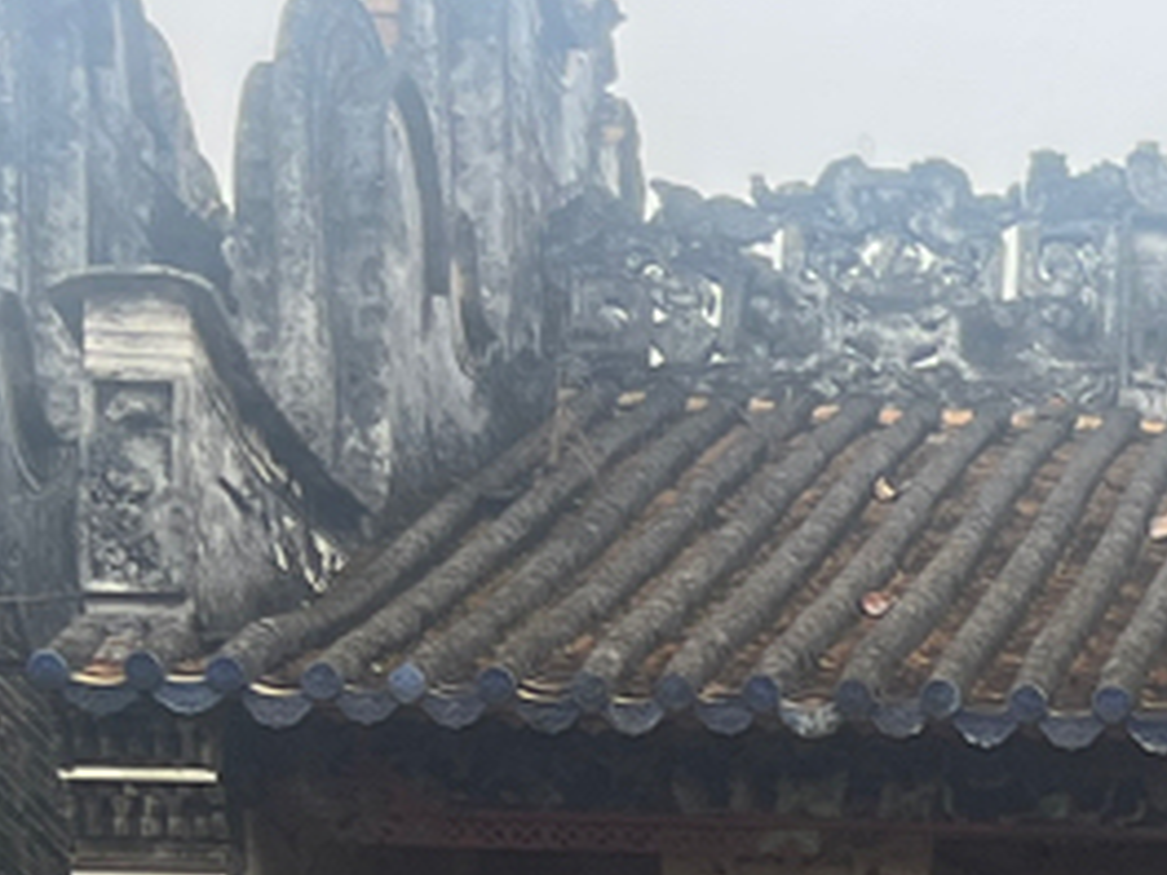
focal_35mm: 148
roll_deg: +0.9
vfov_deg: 9.2
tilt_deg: +4.6
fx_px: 4989
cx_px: 2223
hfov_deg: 12.1
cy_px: 1947
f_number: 1.6
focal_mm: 5.1
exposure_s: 1/878
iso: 50
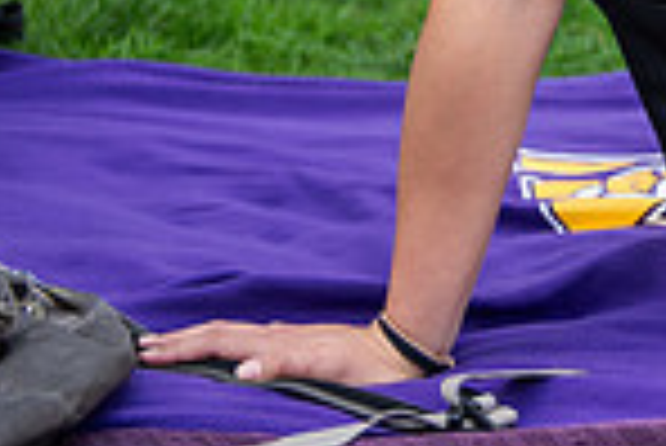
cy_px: -408
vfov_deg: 7.1
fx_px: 3481
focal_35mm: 188
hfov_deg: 10.5
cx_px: 1040
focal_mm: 48
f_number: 2.8
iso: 100
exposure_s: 1/200
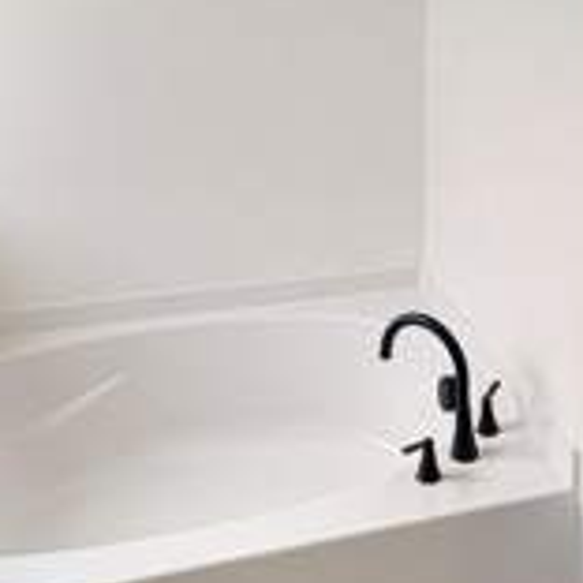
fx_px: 724
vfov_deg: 40.4
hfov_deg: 37.5
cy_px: 52
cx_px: 624
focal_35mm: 38
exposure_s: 1/120
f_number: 2.2
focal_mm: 2.22
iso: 50
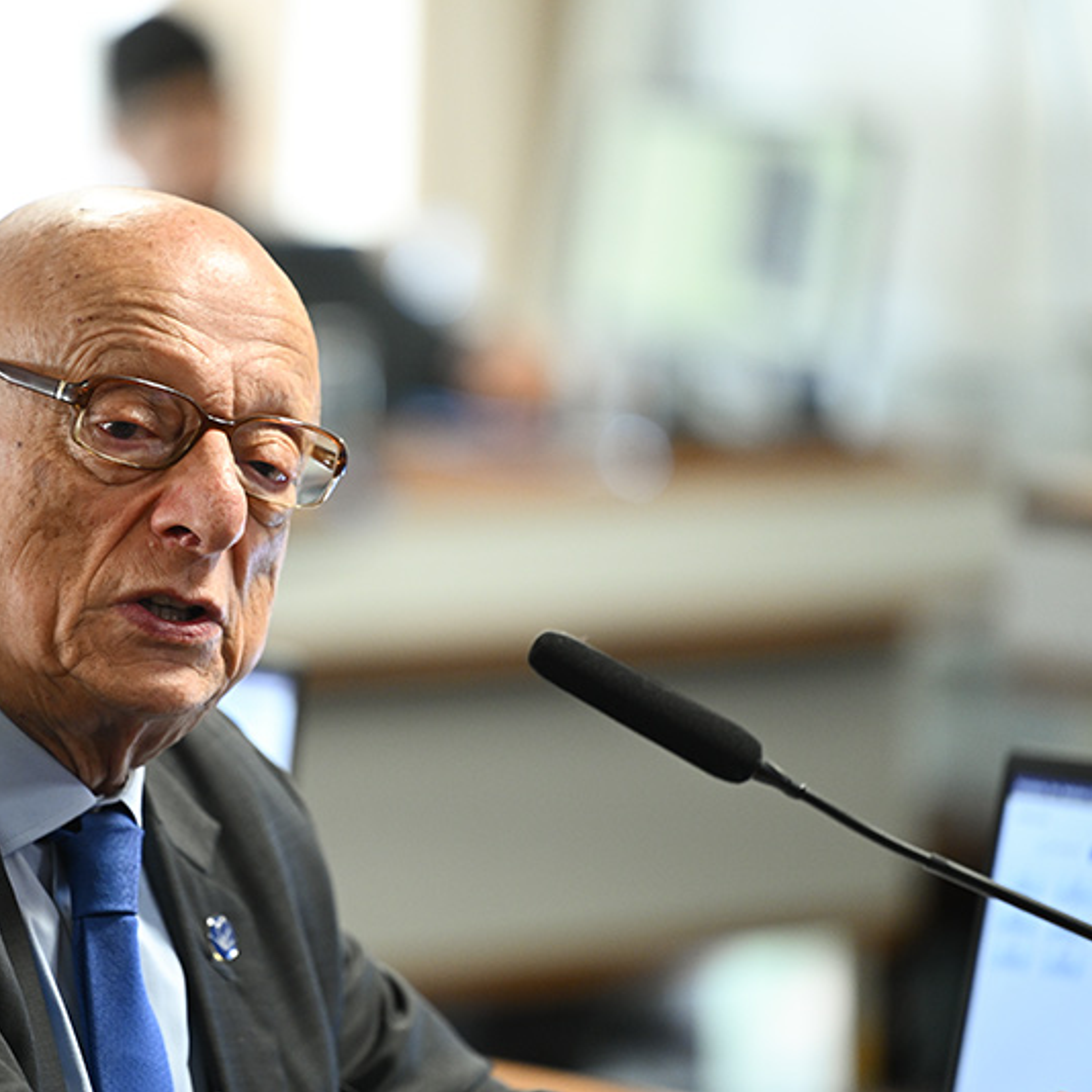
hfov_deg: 6.4
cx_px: 303
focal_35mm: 273
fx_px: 9743
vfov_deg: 6.4
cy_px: 562
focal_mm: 200
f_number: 2.8
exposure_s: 1/80
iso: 1600
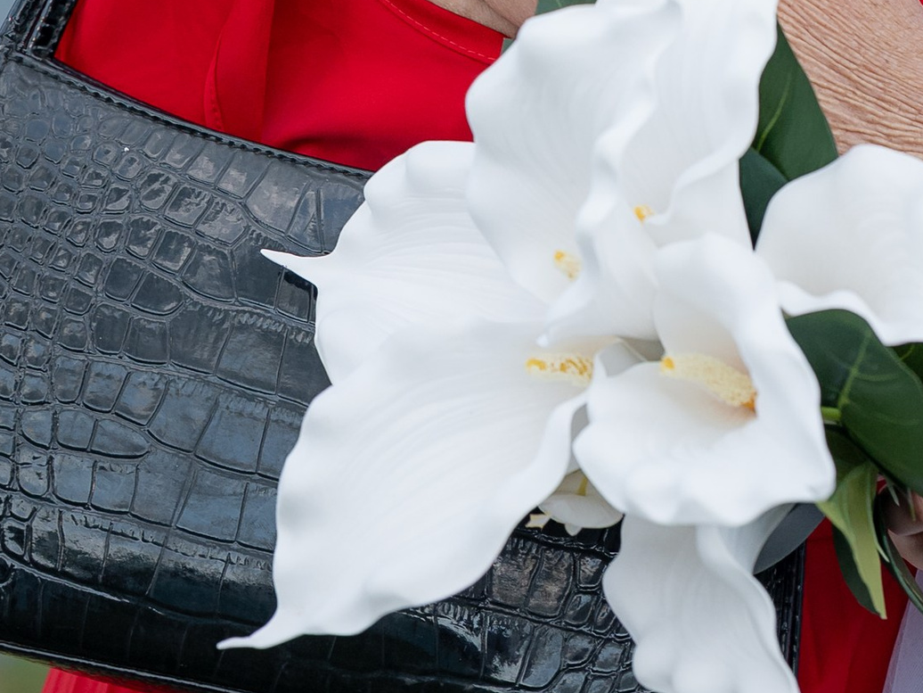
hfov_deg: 6.5
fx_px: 8079
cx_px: 763
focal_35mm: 303
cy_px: -655
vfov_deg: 4.8
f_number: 3.5
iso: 400
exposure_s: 1/500
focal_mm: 85
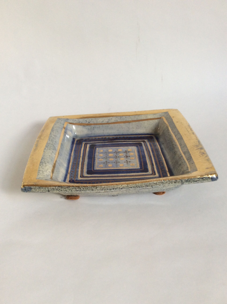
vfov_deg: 56.9
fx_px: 281
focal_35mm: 32
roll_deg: +0.5
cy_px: 152
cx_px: 114
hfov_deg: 44.1
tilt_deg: -29.5
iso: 50
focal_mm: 3.3
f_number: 2.4
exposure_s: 1/25
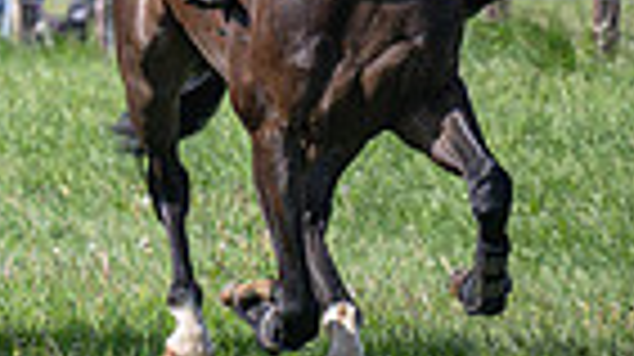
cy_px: 110
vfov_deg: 1.0
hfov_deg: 1.8
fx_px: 19768
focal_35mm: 1177
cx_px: -848
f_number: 4.5
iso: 200
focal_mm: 155
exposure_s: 1/1600
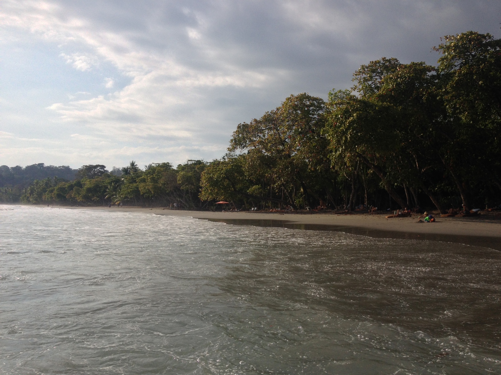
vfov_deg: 40.7
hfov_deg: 52.6
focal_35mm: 35
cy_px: 188
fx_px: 507
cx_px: 250
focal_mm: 4.28
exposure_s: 1/3690
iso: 50
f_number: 2.4
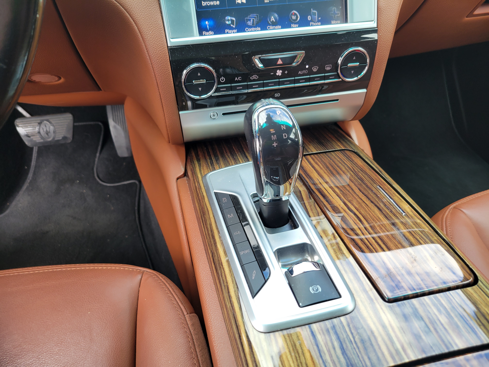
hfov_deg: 67.3
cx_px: 244
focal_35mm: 26
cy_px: 184
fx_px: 367
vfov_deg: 53.1
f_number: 1.8
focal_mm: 5.4
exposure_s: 1/120
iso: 64
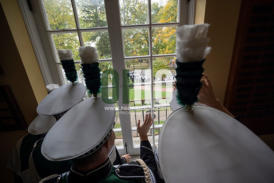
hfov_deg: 104.2
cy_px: 92
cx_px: 137
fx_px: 107
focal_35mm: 14
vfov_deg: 81.2
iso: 1000
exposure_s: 1/1000
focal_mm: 14
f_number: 4
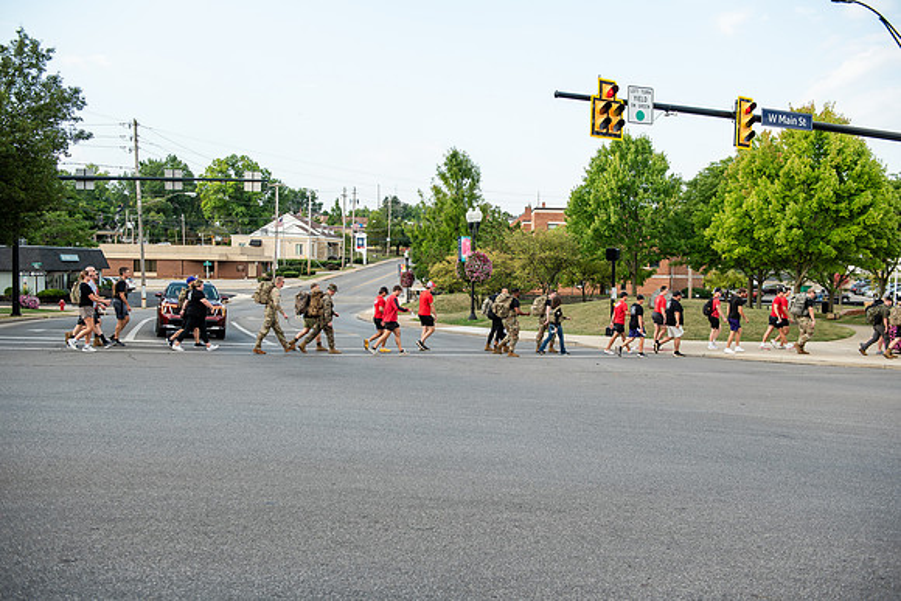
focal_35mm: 36
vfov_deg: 36.9
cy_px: 300
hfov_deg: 53.1
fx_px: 901
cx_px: 450
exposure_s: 1/500
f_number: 4
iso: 200
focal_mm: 36
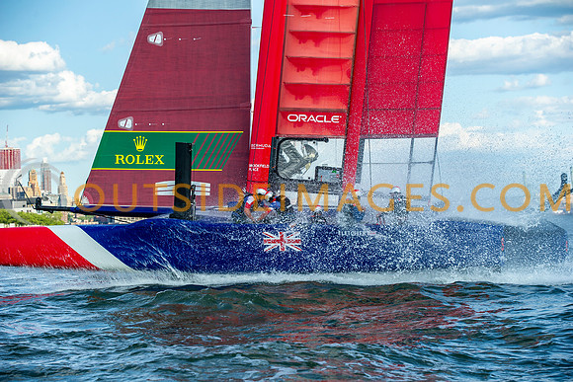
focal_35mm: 105
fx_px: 1674
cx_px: 286
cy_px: 191
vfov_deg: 13.0
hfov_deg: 19.4
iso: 400
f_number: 5.6
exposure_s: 1/1250
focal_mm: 105
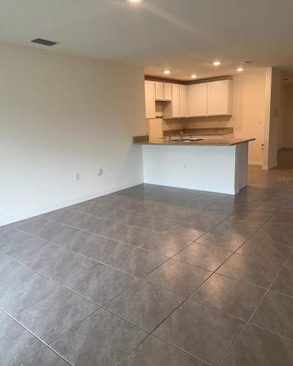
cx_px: 147
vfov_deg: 66.0
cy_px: 179
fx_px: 282
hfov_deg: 54.9
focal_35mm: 26
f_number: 1.78
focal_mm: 6.76
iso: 100
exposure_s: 1/120
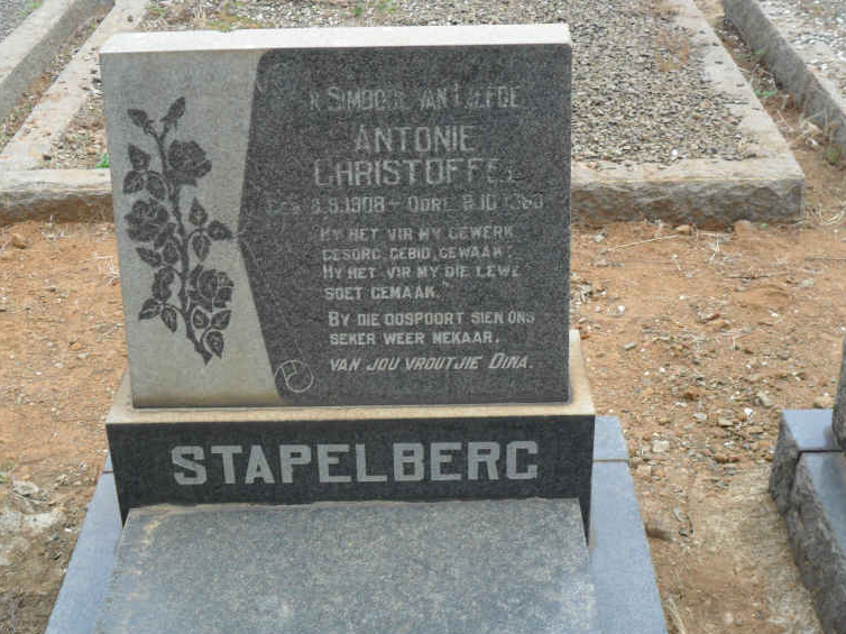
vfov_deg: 27.5
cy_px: 314
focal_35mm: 53
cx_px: 419
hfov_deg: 36.2
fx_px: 1295
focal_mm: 9.3
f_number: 5
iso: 100
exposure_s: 1/90
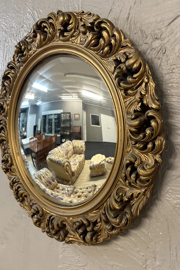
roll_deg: -1.6
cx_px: 82
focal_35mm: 26
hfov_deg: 49.5
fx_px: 195
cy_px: 133
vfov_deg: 69.4
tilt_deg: -4.3
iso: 200
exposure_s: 1/50
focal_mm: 6.86
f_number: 1.78
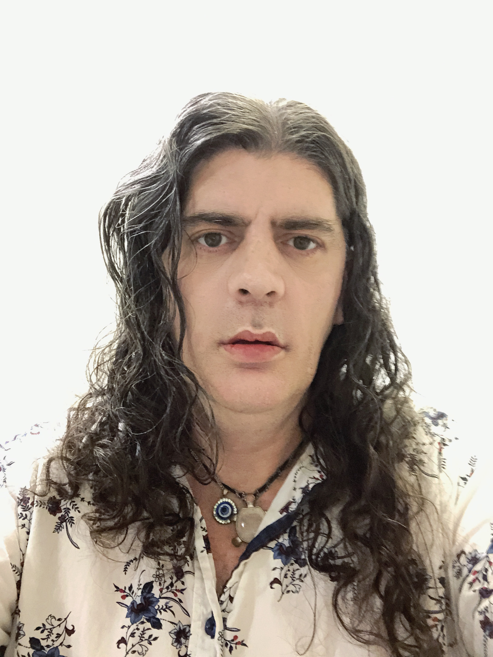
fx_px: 608
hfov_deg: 44.2
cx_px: 246
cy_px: 328
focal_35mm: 32
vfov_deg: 56.8
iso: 250
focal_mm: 2.87
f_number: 2.2
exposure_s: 1/17
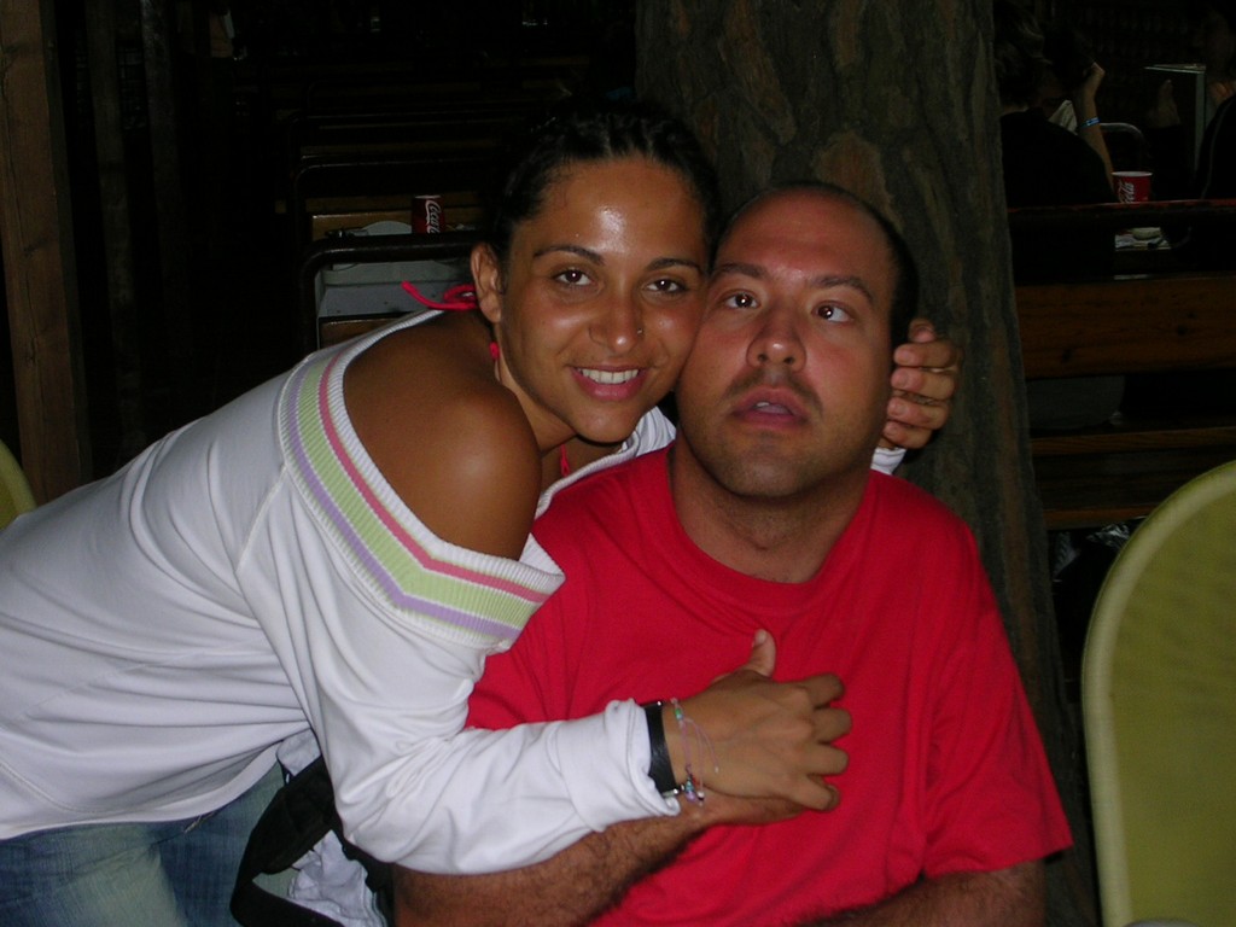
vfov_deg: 21.9
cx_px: 618
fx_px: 2392
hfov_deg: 29.0
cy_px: 464
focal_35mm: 67
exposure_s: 1/60.1
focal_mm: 10.2
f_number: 3.6
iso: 54
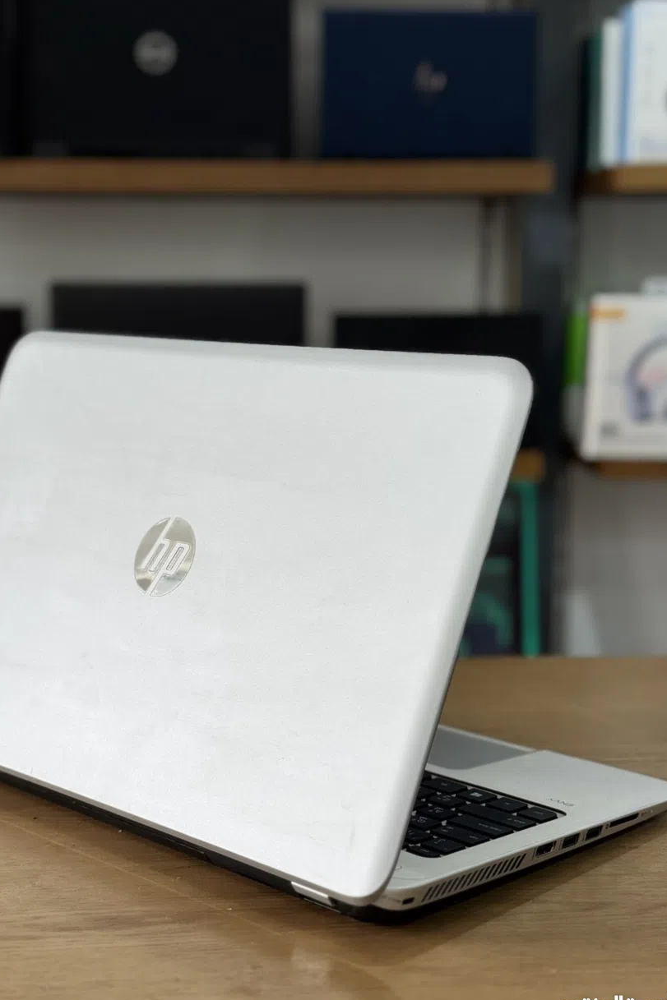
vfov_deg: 35.6
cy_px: 513
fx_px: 1557
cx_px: 276
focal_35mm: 56
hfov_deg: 24.2
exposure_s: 1/428
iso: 64
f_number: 1.78
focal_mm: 6.76
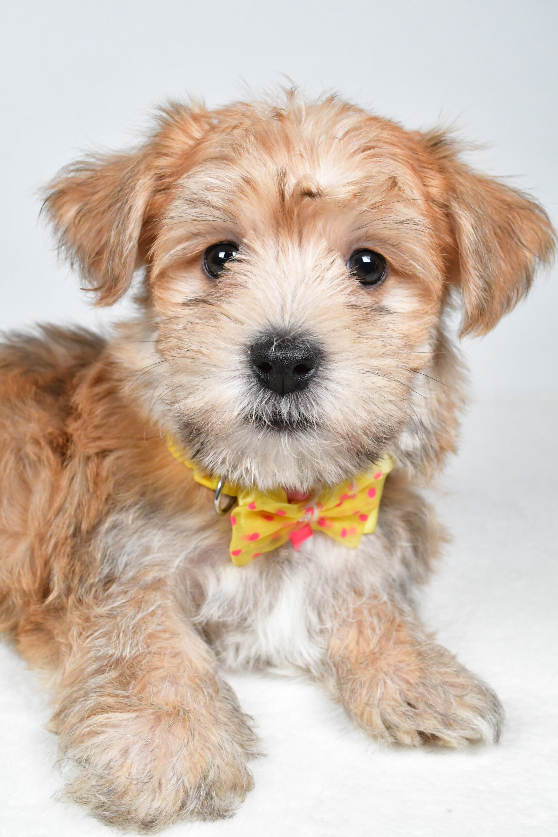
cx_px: 279
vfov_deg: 46.4
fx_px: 976
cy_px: 418
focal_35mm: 42
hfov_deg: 31.9
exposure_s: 1/1000
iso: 5000
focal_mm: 28
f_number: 10
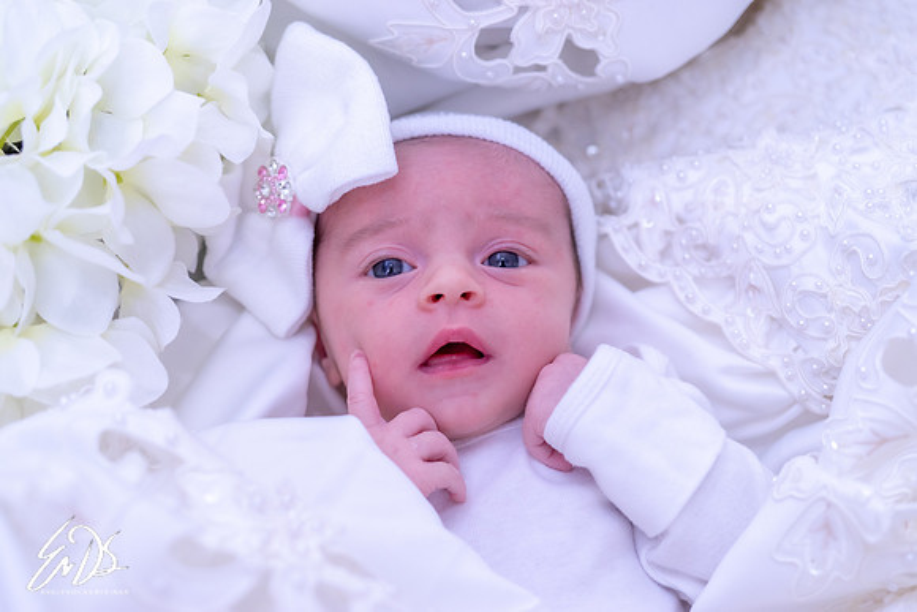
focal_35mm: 50
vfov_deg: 27.0
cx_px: 458
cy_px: 306
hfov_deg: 39.6
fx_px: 1274
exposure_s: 1/90
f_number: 3.5
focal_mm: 50
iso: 1000
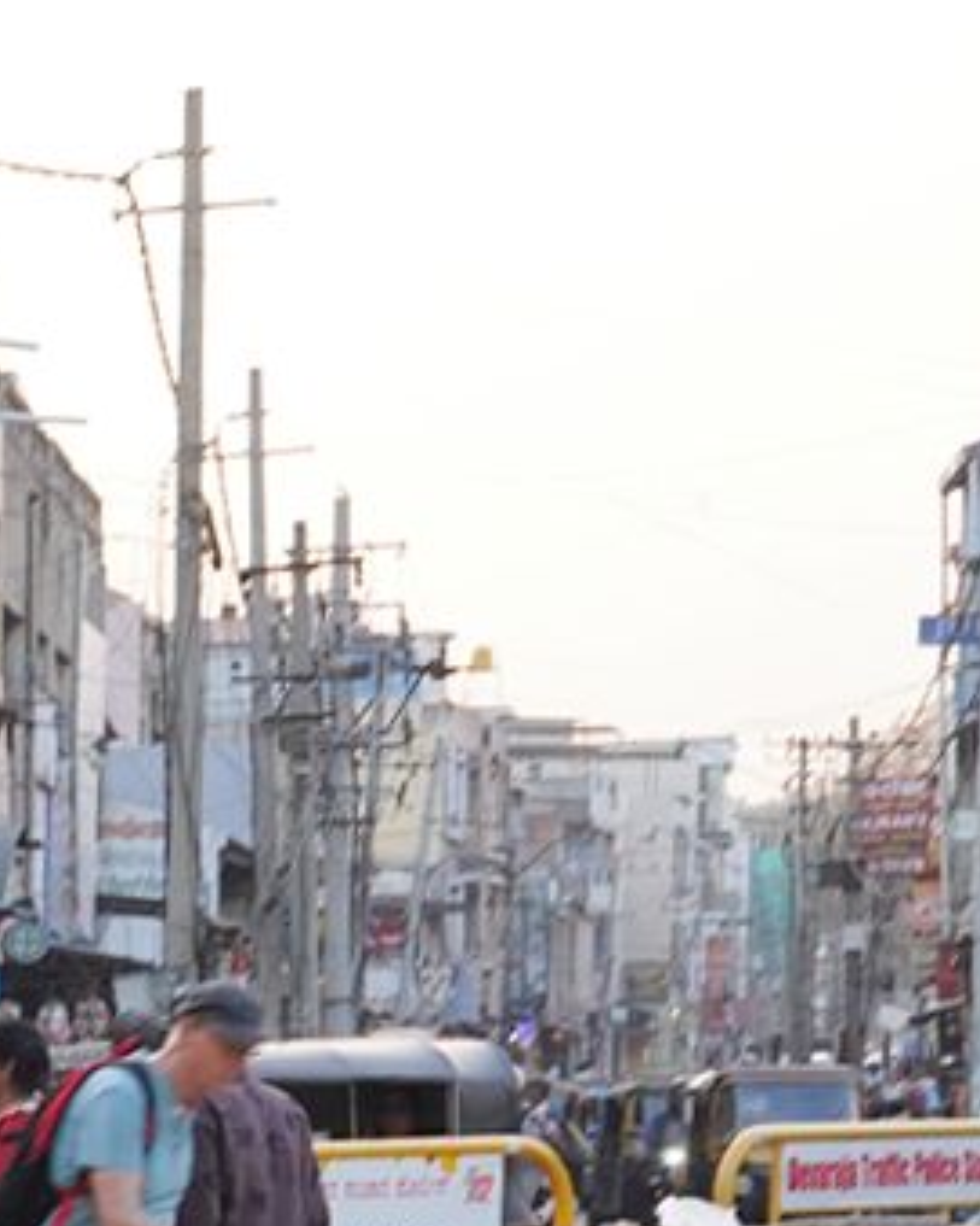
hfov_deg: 9.6
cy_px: 1515
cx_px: -1736
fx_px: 4824
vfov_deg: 14.0
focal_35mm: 133
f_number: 8
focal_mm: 24
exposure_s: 1/100
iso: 800
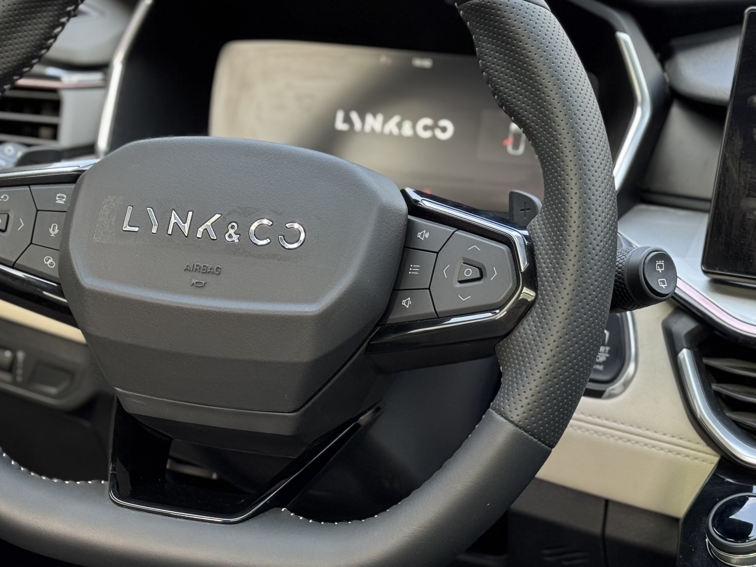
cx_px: 216
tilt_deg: -17.0
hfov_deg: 22.4
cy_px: 227
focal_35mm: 87
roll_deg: -0.1
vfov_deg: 17.0
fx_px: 1900
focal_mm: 6.76
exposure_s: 1/115
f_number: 1.78
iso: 100
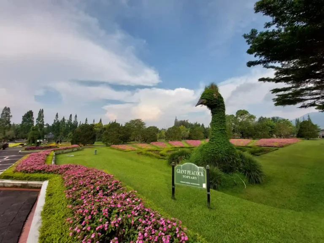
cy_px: 122
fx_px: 122
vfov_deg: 89.9
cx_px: 162
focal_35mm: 13
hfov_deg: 106.2
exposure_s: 1/985
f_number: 2.2
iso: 50
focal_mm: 1.74
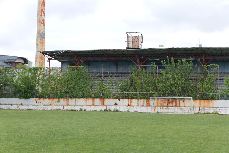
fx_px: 433
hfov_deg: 29.7
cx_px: 114
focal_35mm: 68
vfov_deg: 20.0
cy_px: 76
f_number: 4
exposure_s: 1/1000
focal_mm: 68
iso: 200
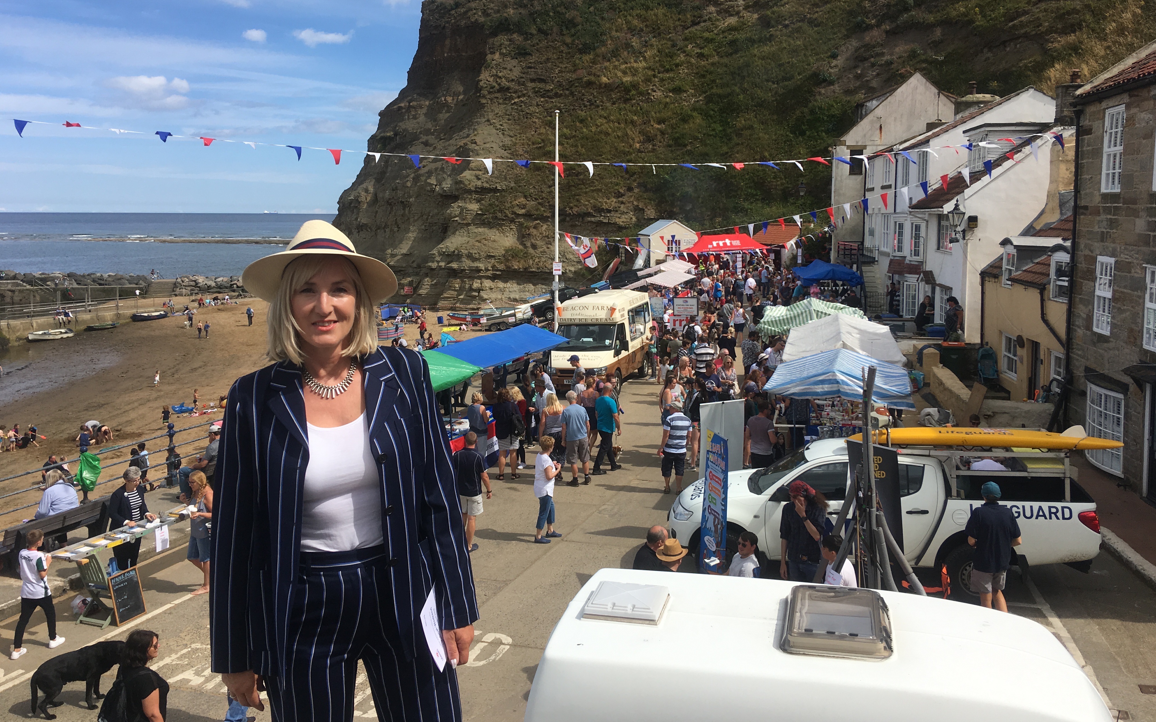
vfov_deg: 40.4
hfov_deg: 61.2
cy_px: 291
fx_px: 977
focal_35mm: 31
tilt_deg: -7.3
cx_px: 575
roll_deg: +1.1
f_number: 2.2
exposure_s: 1/1538
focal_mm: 4.15
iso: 25
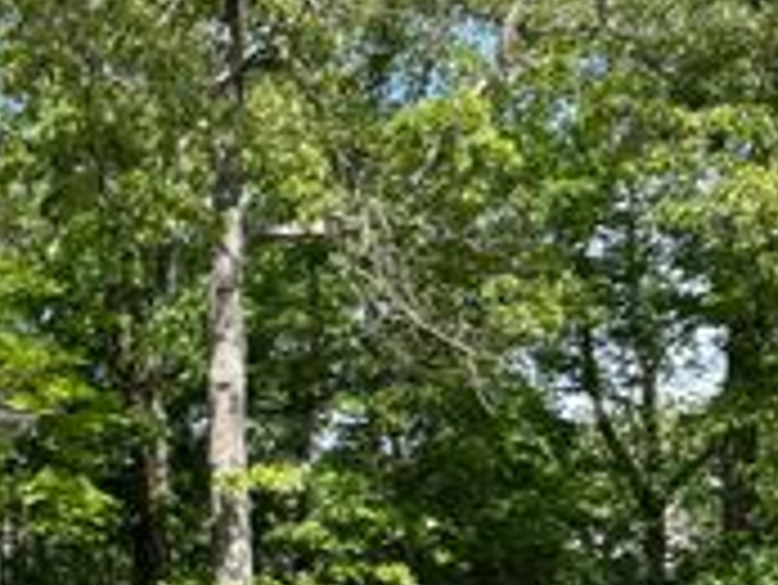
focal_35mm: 75
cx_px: -283
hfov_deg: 22.6
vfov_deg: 19.5
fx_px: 1687
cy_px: 439
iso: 50
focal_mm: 5.7
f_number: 1.5
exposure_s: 1/696
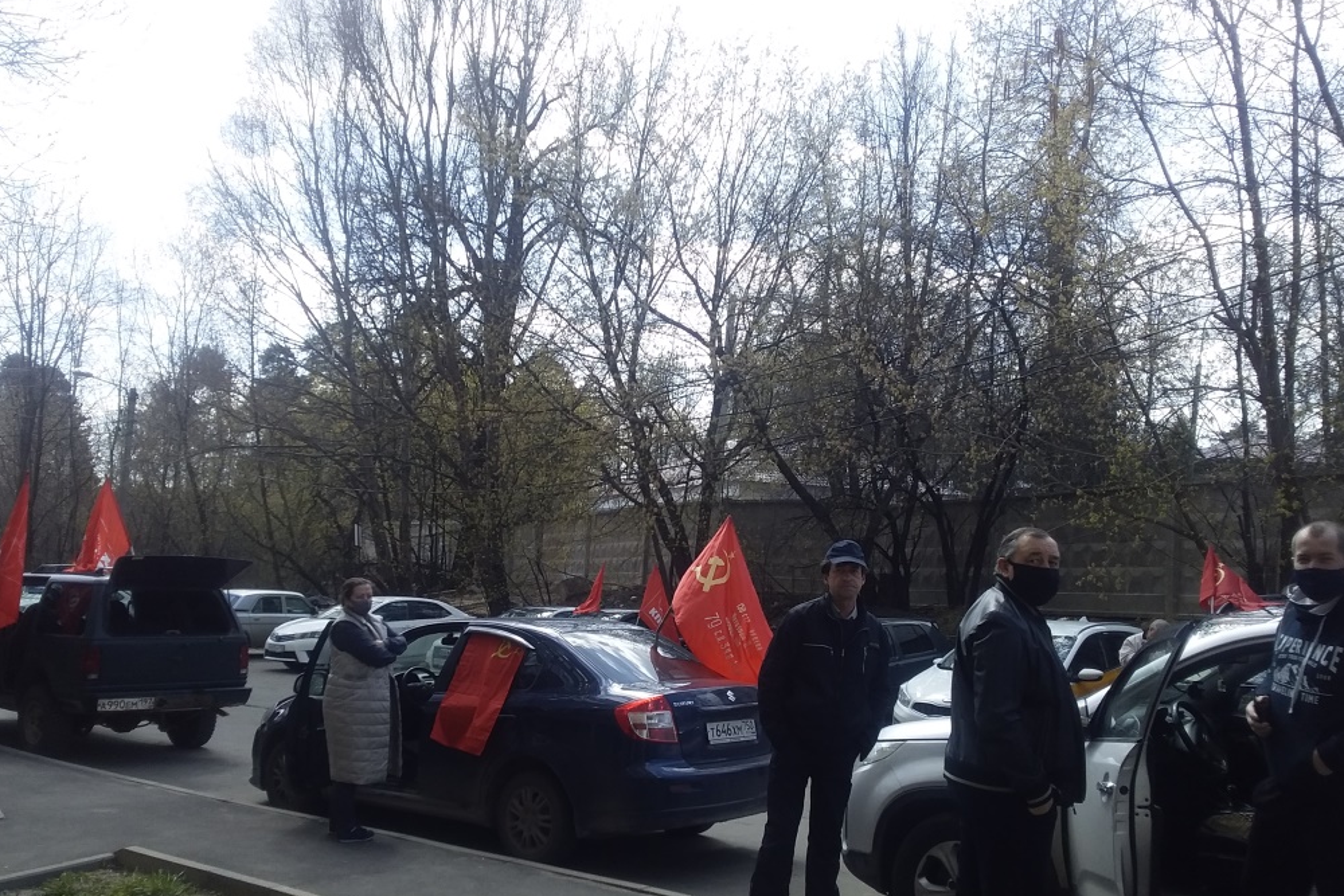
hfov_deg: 57.2
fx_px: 1232
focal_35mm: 33
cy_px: 496
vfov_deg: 39.9
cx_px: 683
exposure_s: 1/616
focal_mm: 3.3
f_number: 2.2
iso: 40
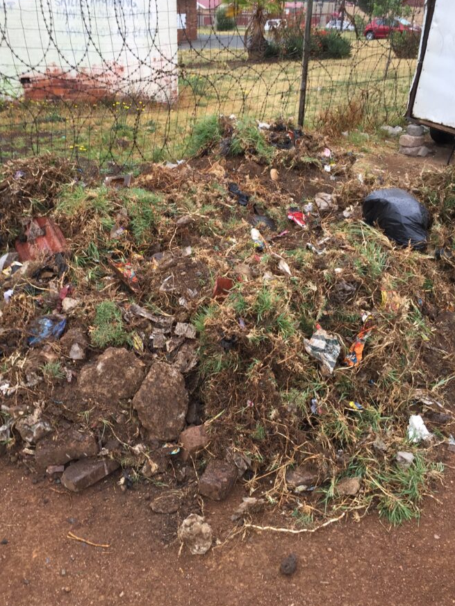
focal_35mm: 34
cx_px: 199
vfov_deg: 53.9
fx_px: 596
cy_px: 291
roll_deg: +0.1
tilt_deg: -25.0
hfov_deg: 41.7
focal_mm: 4.15
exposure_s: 1/100
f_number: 2.2
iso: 32
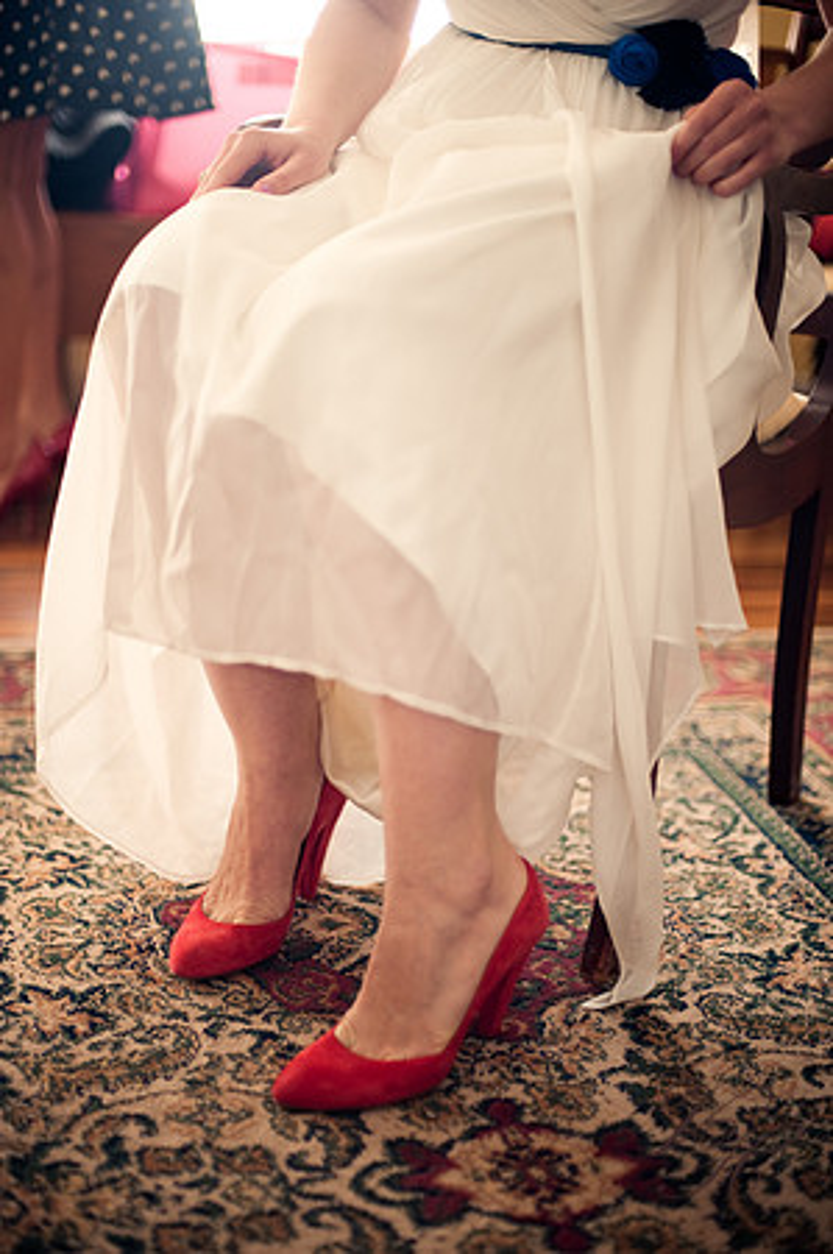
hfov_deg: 26.9
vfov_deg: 39.6
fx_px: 1739
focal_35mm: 50
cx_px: 416
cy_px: 627
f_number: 1.4
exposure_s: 1/100
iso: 200
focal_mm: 50
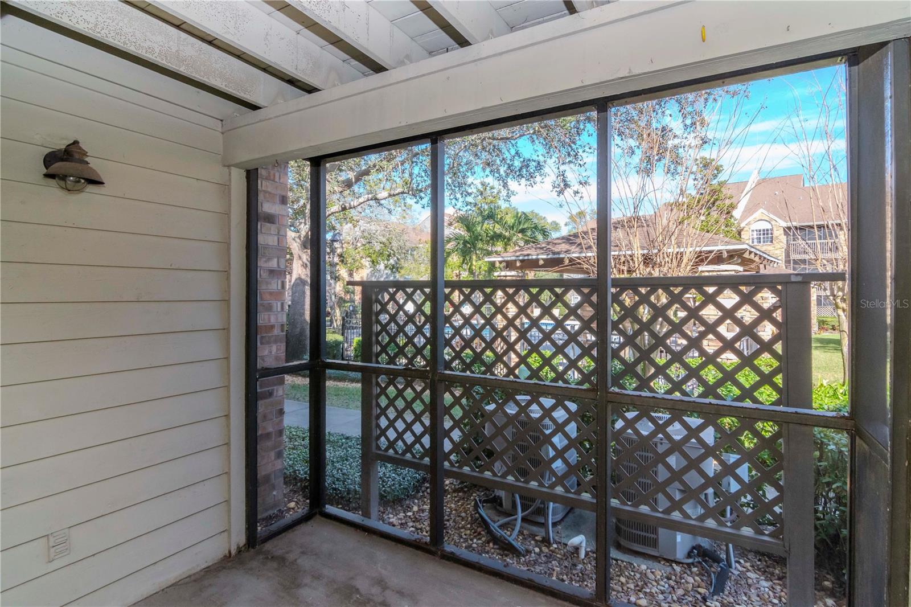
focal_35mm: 16
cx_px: 456
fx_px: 417
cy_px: 304
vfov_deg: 72.0
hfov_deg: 95.0
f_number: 9
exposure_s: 1/125
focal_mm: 11
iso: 640
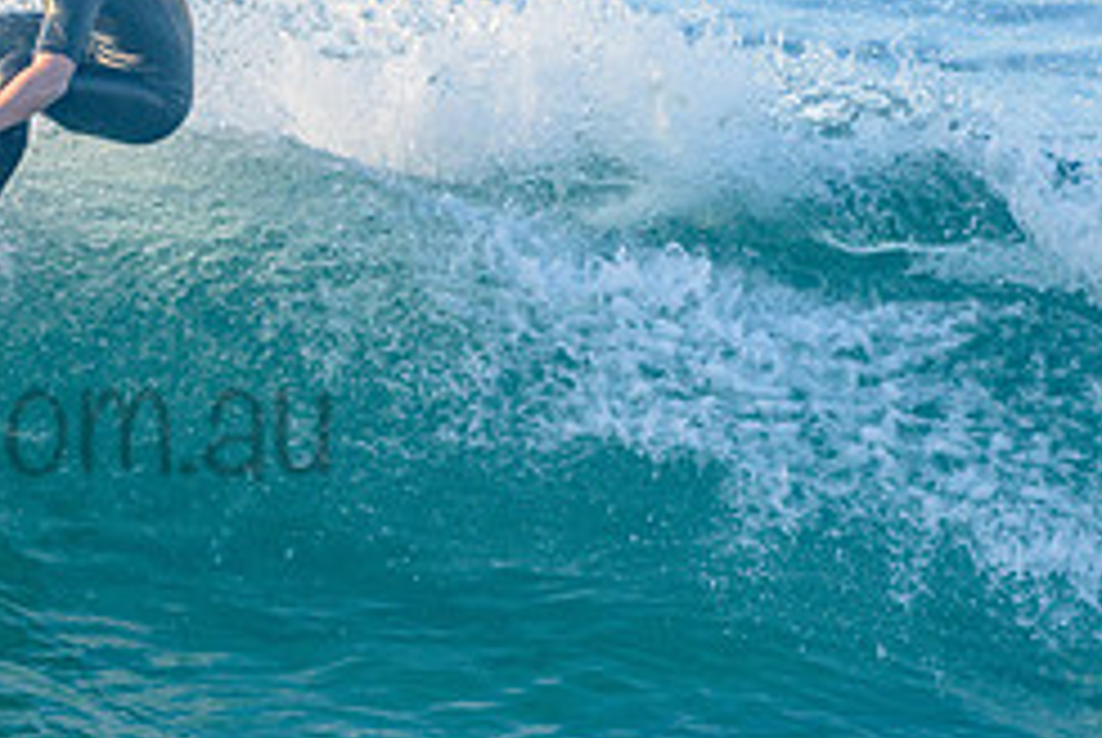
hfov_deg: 1.7
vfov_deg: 1.2
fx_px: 36225
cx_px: -144
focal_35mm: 1182
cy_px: 371
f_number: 5.6
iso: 450
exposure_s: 1/1000
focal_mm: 500
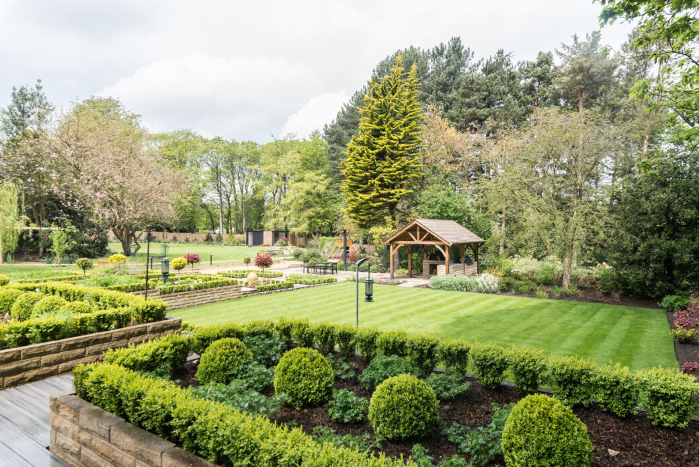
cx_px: 350
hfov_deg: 78.6
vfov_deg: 57.3
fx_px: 427
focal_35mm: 22
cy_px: 234
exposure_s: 1/50
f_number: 9
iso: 100
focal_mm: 22
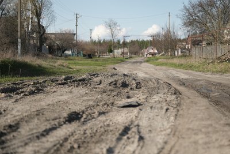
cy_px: 77
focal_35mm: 70
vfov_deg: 19.5
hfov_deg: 28.8
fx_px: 447
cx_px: 115
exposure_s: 1/400
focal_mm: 70
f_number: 2.8
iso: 200
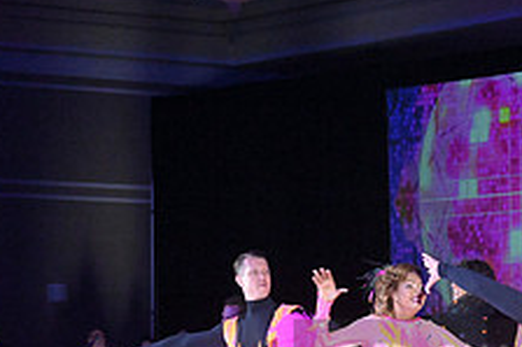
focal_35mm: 171
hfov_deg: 11.9
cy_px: 381
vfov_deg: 8.0
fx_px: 2478
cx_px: 548
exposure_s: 1/400
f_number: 9
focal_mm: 66
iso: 6400
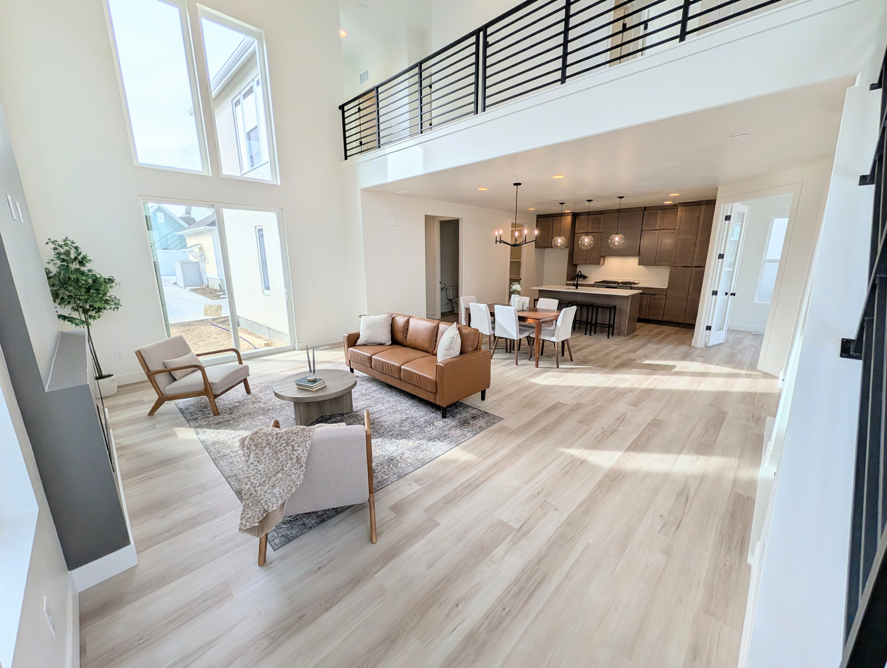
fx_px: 308
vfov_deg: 94.6
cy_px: 334
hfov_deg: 110.5
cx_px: 444
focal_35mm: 12
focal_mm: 2.02
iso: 51
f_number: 1.7
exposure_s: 1/1045
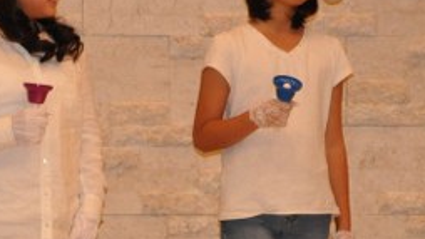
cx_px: 44
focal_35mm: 367
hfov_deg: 5.9
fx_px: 4137
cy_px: 40
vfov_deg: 3.3
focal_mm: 58
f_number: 5
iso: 1600
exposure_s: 1/60
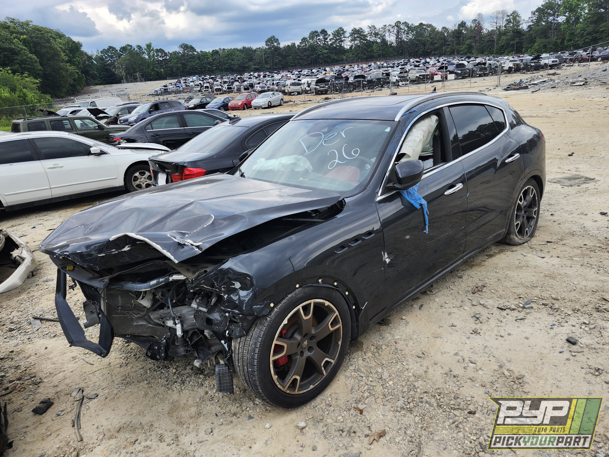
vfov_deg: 58.9
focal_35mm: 23
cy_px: 228
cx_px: 304
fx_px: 405
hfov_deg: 73.9
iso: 25
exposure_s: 1/734
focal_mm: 5.54
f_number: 1.8
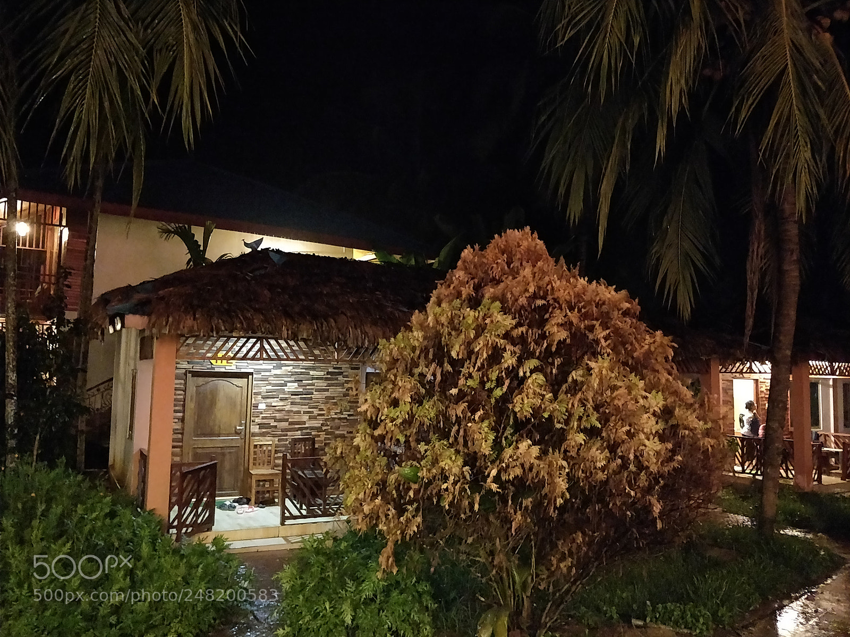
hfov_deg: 71.6
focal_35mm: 24
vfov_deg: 56.8
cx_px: 425
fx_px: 589
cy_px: 318
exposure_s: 1/17
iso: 9600
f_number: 1.7
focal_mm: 4.1
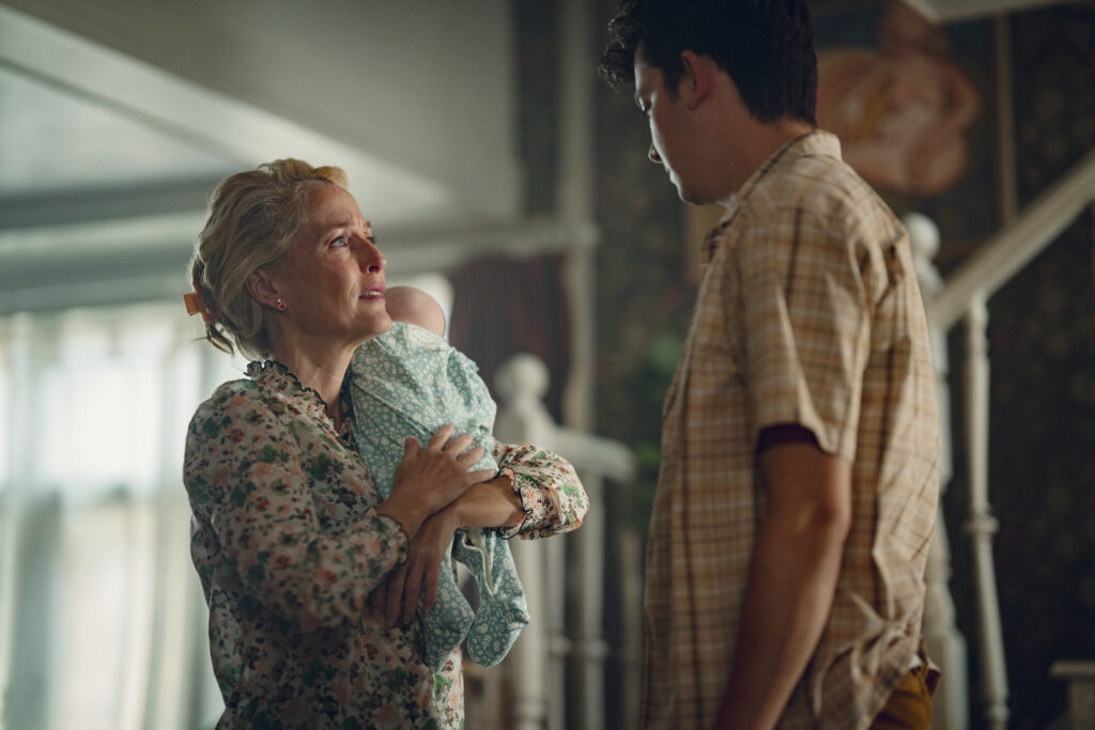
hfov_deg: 23.9
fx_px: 2586
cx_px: 548
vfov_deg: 16.1
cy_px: 365
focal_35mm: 85
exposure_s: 1/100
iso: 500
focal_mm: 85
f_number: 1.6
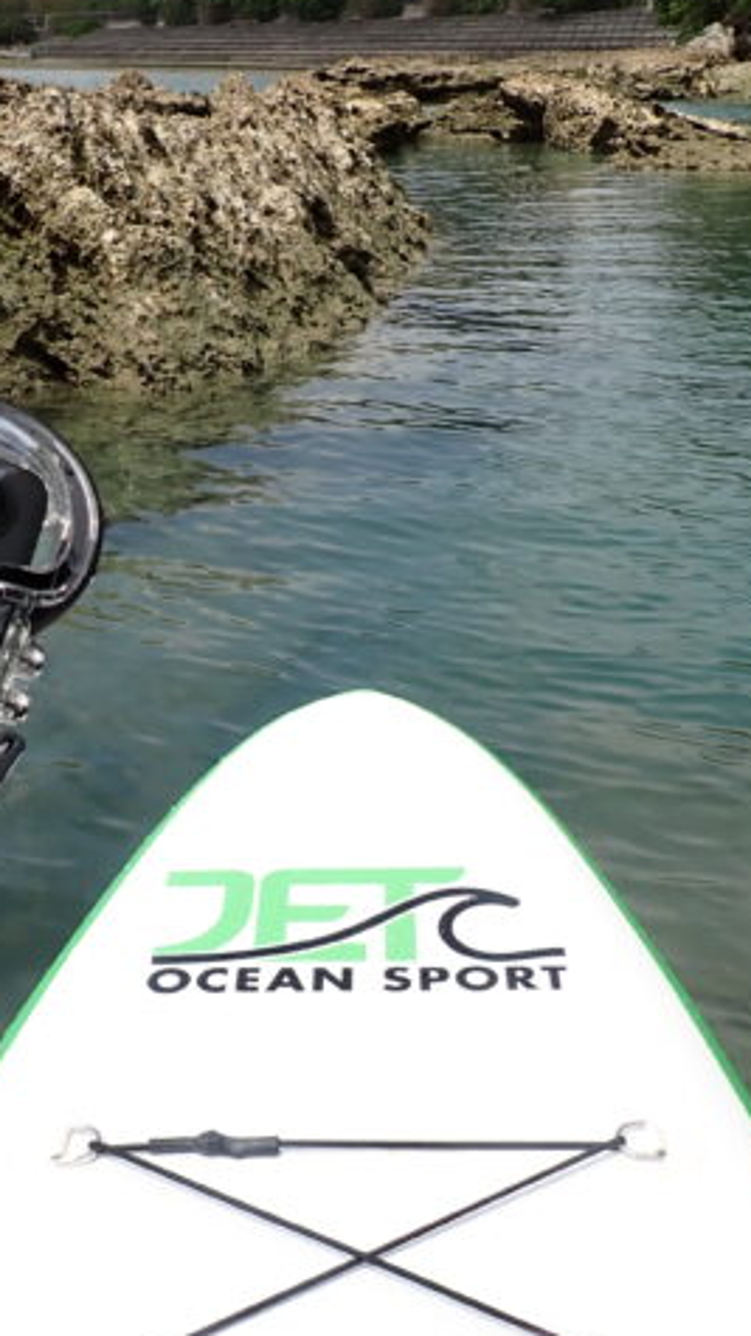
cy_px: 678
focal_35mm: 44
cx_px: 388
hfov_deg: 27.1
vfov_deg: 46.4
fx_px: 1559
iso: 100
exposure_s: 1/200
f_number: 8
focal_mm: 4.5
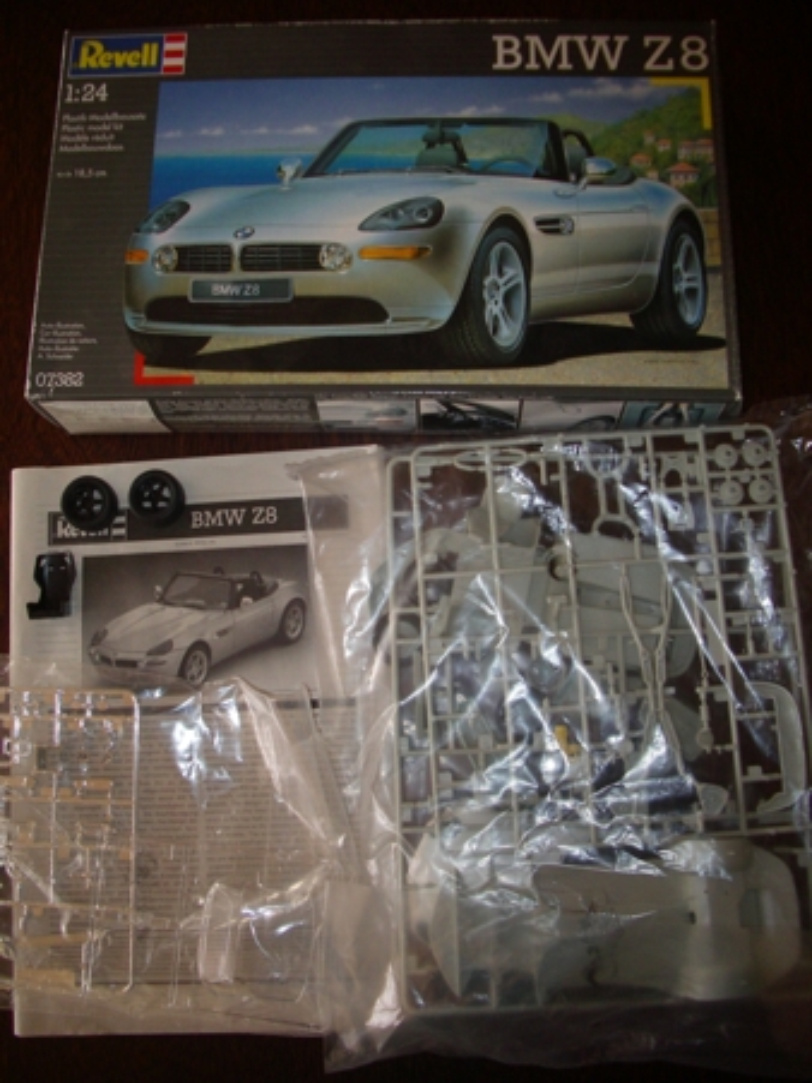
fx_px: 1095
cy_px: 542
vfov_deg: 52.6
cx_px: 406
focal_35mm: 35
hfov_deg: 40.7
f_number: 2.6
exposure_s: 1/40
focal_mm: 5.8
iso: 160
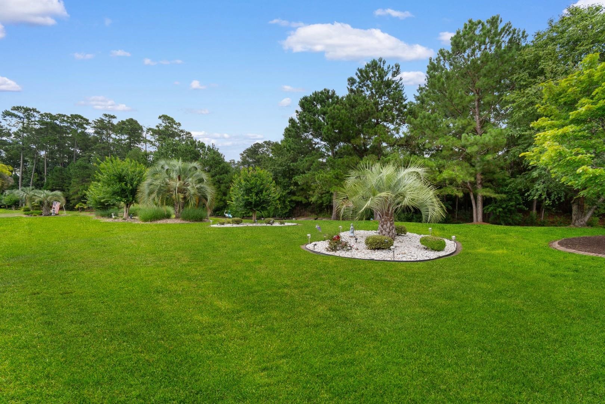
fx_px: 252
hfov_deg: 100.4
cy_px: 202
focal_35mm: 15
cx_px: 302
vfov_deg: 77.3
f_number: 5.6
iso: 100
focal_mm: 10
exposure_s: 1/125
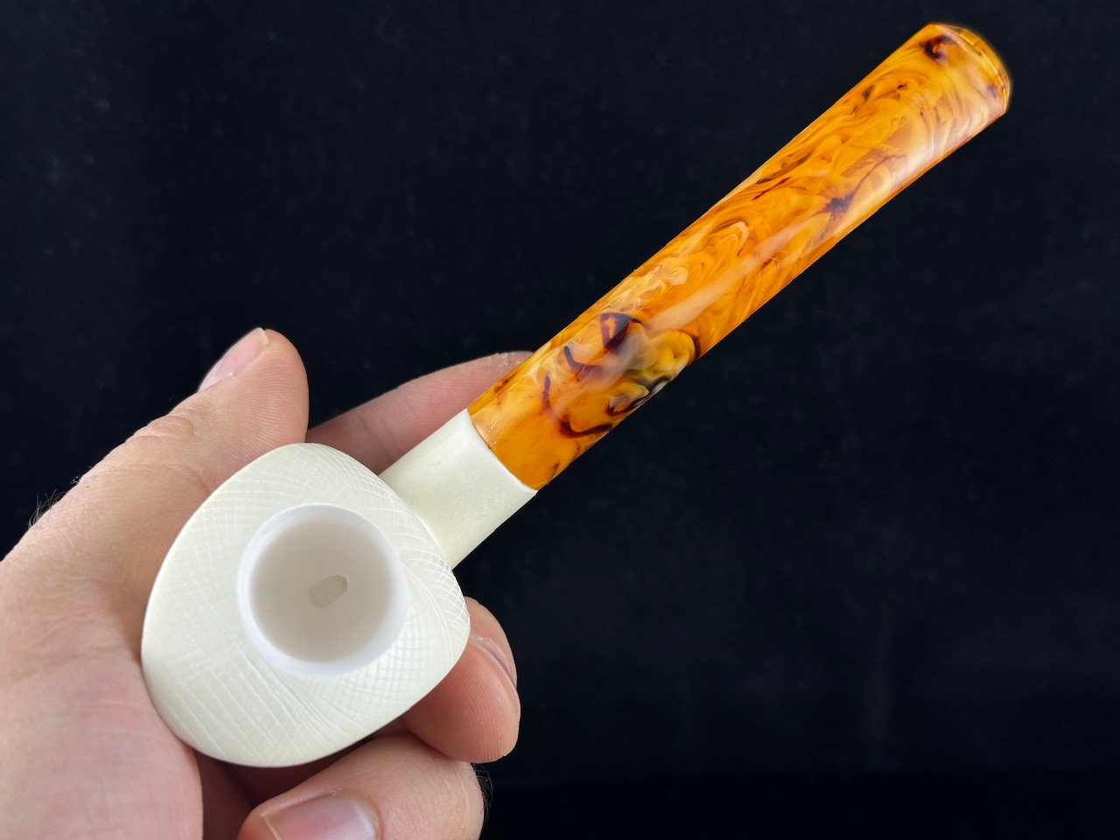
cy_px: 420
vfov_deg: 30.3
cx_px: 560
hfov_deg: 39.7
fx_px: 1553
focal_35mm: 48
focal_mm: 6.86
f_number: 1.78
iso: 50
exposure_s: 1/248
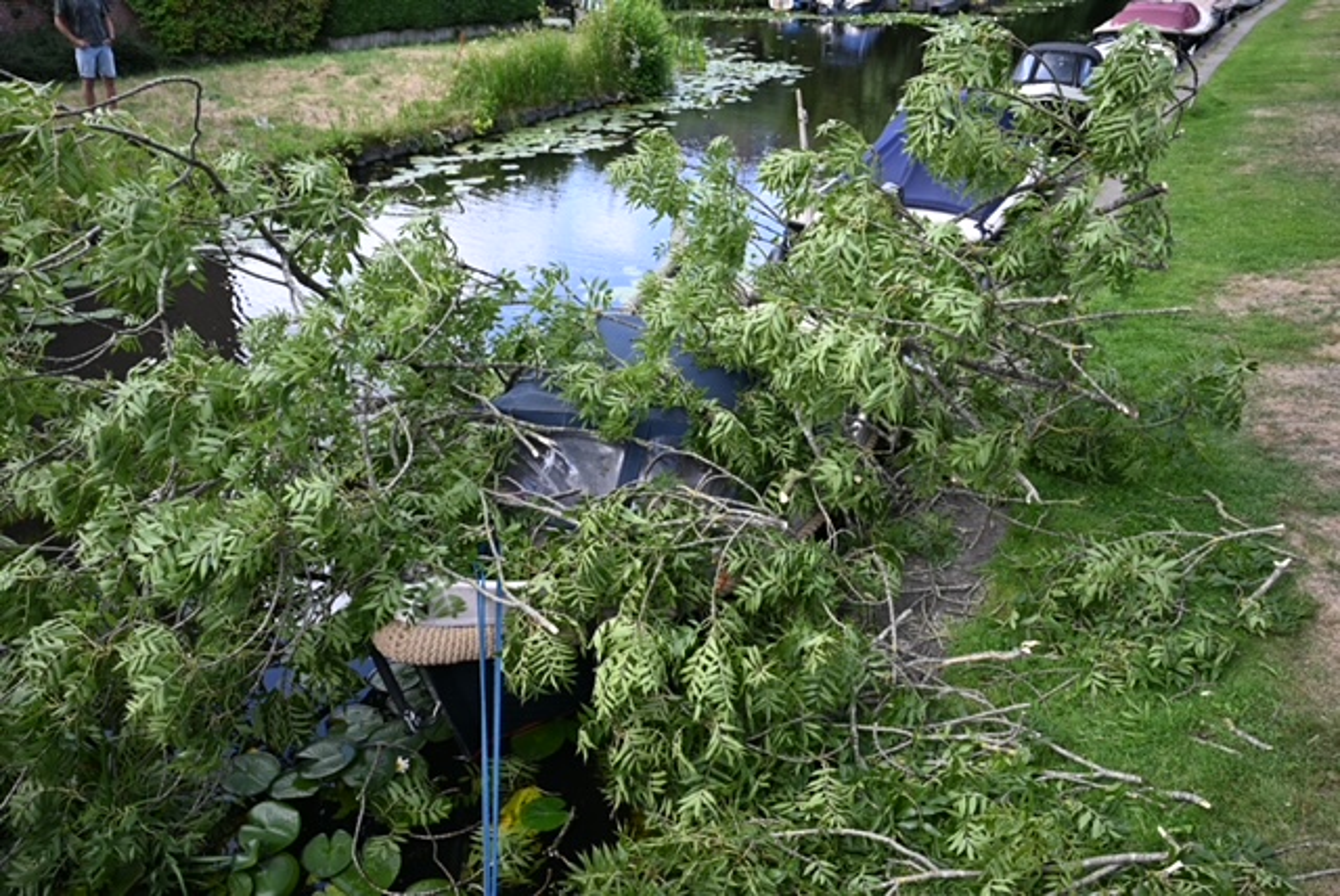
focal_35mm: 28
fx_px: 1062
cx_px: 670
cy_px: 448
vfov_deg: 45.8
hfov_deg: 64.5
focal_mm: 28.5
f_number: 4.5
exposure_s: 1/125
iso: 100
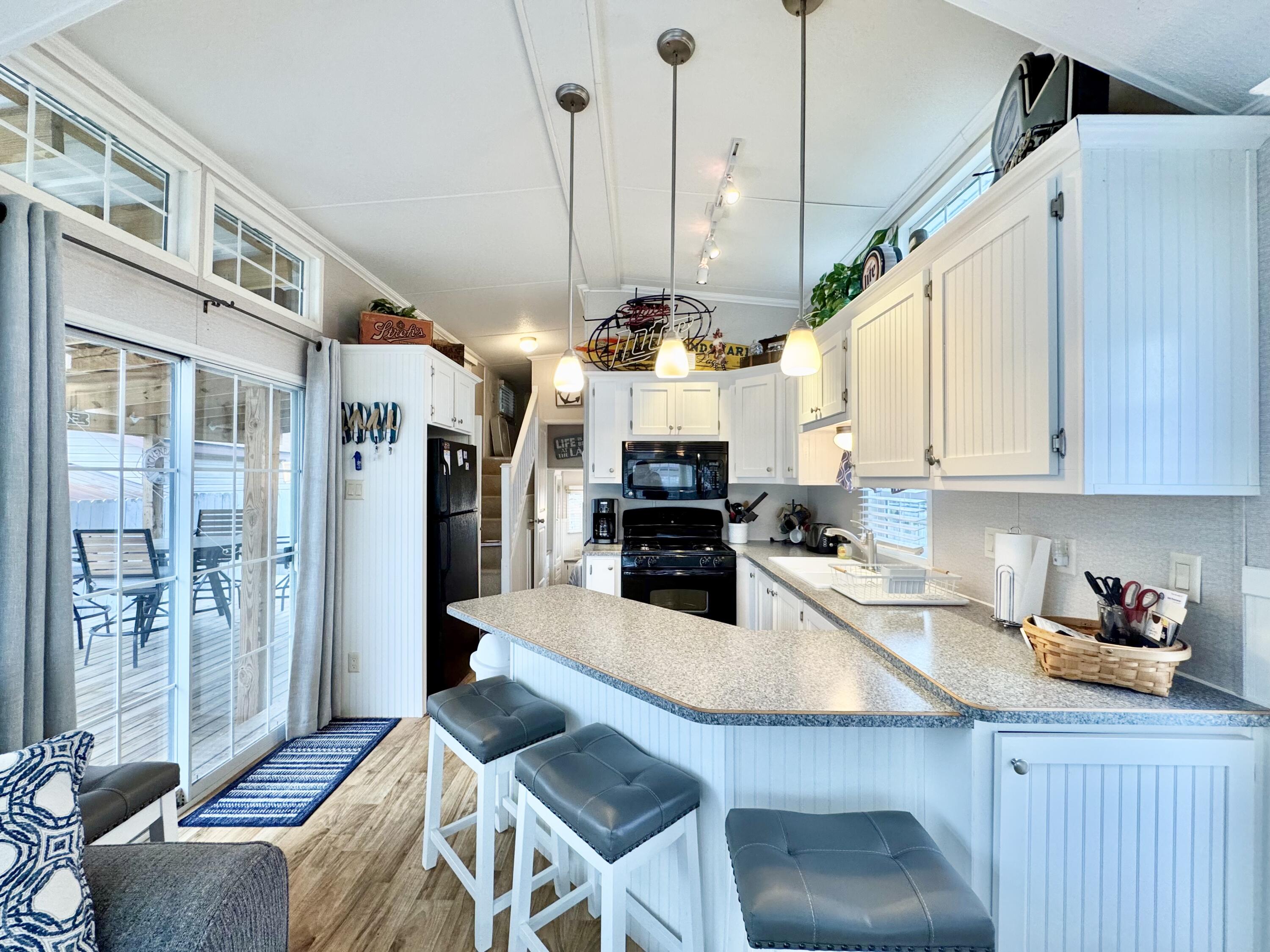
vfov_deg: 85.7
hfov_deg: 102.1
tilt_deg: +0.0
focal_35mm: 14
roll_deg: -1.4
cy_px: 476
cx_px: 635
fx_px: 514
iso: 200
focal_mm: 2.22
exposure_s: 1/120
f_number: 2.2
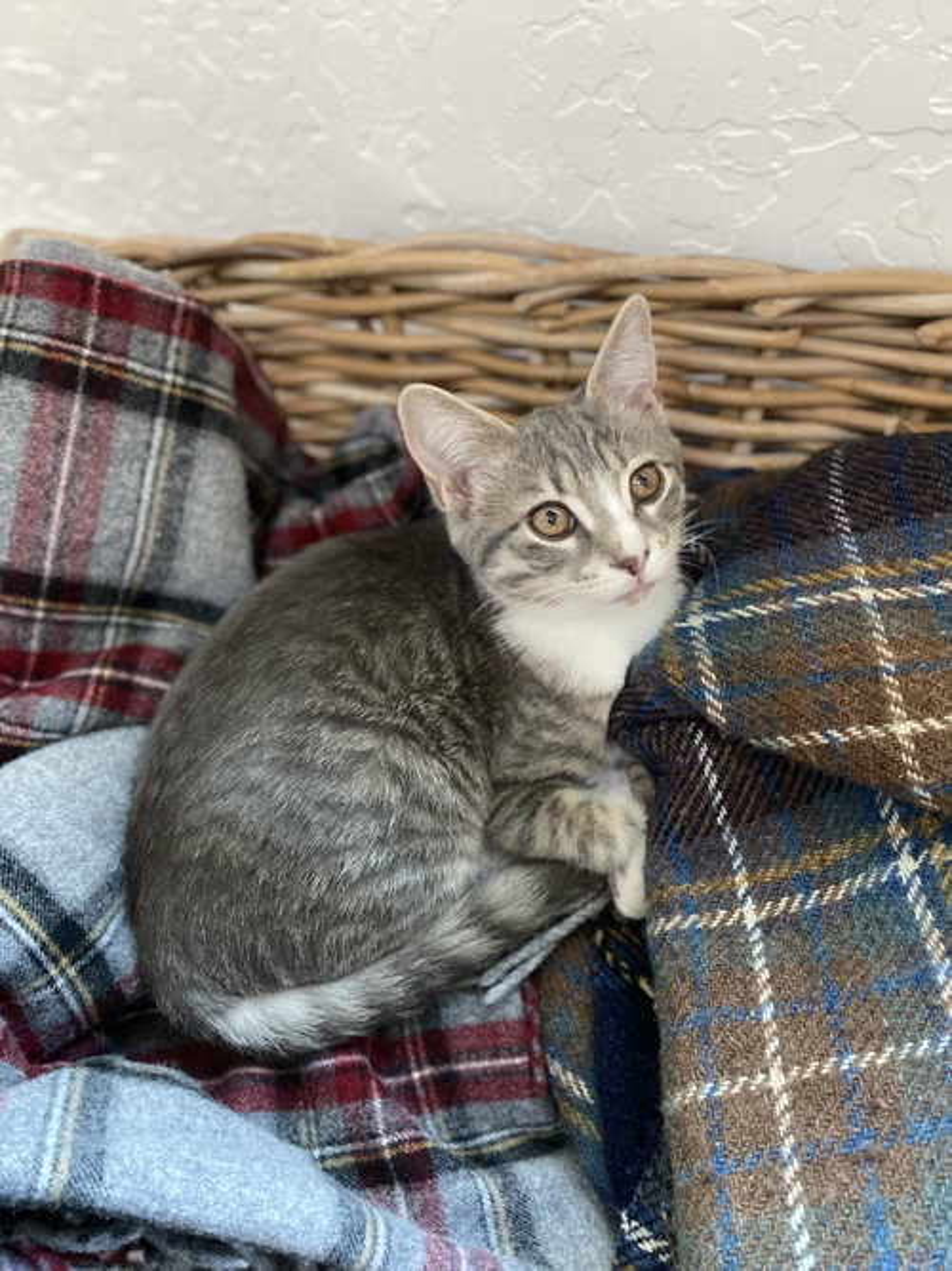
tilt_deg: -57.7
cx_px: 476
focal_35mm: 26
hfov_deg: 53.0
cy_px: 636
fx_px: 954
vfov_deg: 67.3
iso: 640
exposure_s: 1/34
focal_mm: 4.25
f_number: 1.8
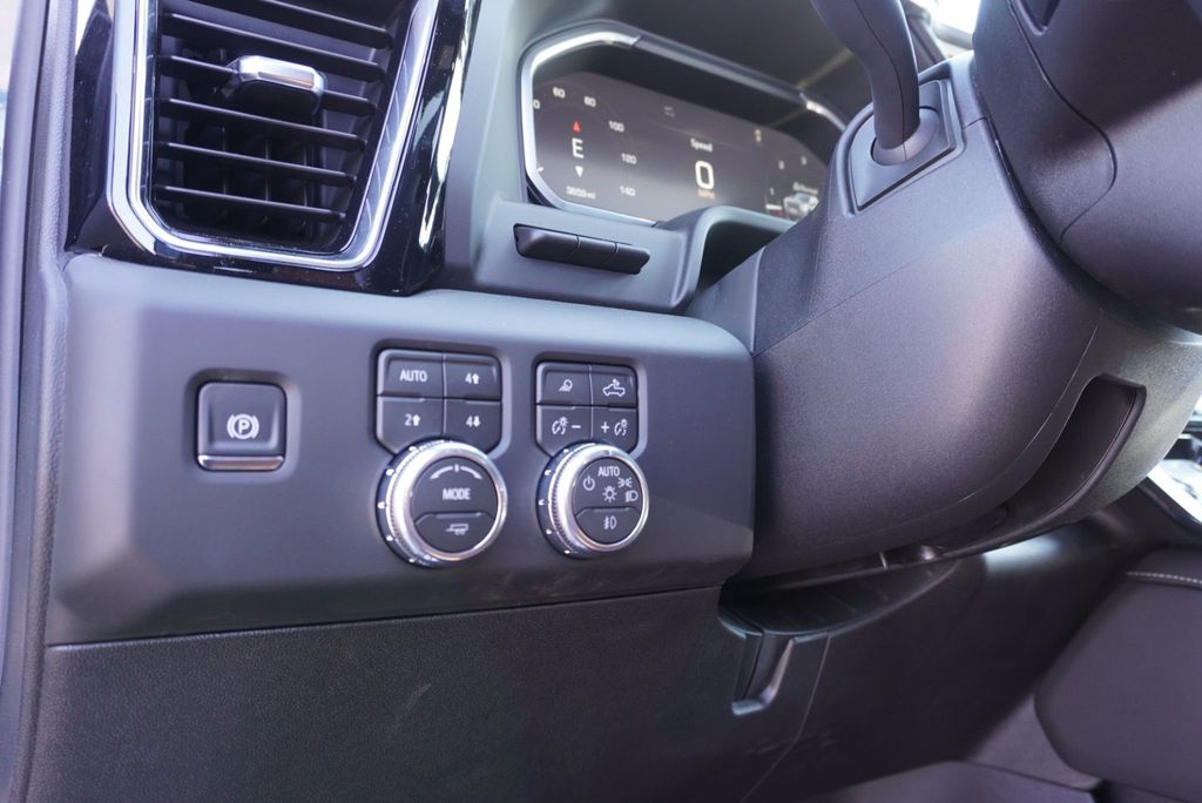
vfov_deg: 48.0
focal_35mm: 27
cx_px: 601
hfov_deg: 67.4
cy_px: 402
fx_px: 902
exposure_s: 1/60
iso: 640
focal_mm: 18
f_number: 4
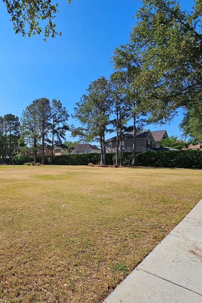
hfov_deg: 60.0
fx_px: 160
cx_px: 44
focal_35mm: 19
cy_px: 158
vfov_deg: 86.9
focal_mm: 2.2
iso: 50
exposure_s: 1/2890
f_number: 2.2
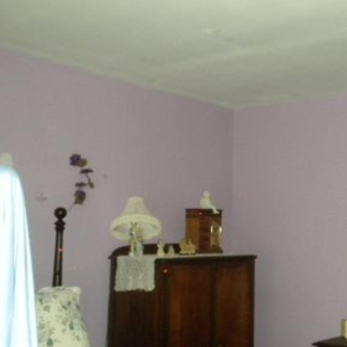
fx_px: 612
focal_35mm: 54
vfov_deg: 31.6
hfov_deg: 31.0
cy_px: 175
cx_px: 268
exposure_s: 1/30
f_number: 3.5
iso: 400
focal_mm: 6.6
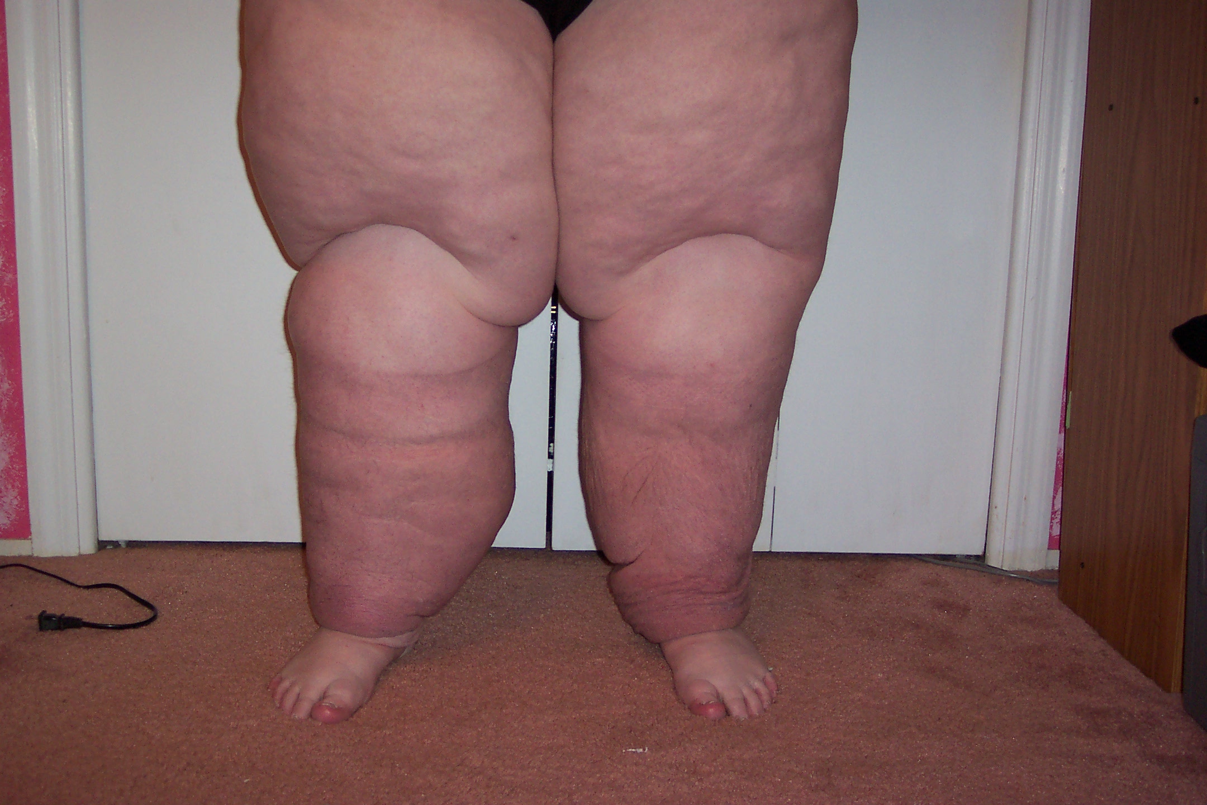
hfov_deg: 50.7
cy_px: 402
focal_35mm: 38
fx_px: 1274
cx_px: 604
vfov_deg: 35.1
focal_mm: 8
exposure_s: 1/30
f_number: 2.8
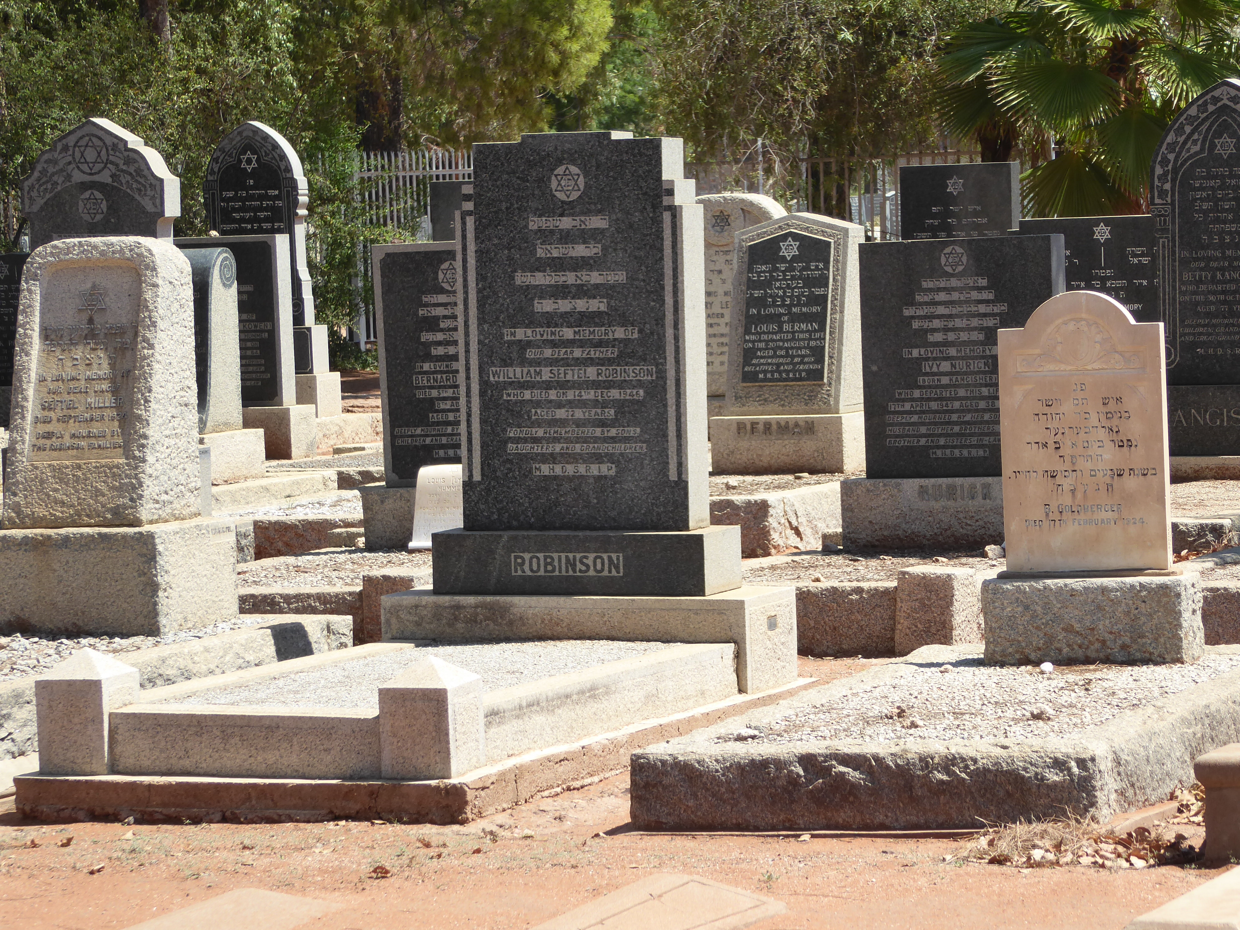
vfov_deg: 9.9
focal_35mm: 150
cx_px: 620
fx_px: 5373
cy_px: 465
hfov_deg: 13.2
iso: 125
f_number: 5.3
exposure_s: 1/250
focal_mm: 24.2
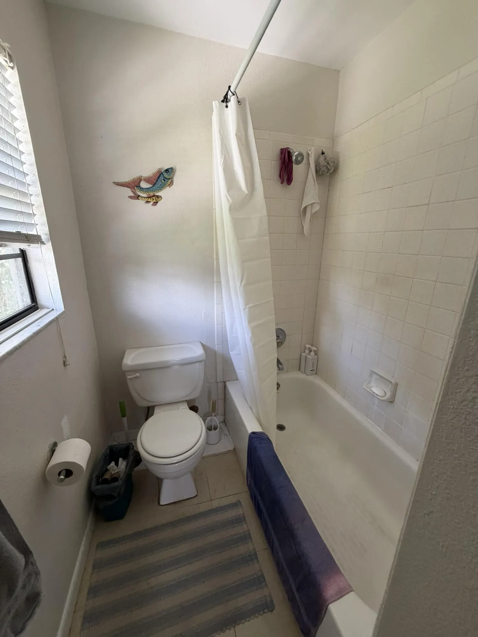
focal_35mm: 14
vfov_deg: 102.1
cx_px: 239
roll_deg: -0.2
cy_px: 318
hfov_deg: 85.7
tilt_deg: -16.3
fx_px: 258
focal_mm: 2.22
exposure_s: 1/121
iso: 320
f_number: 2.2
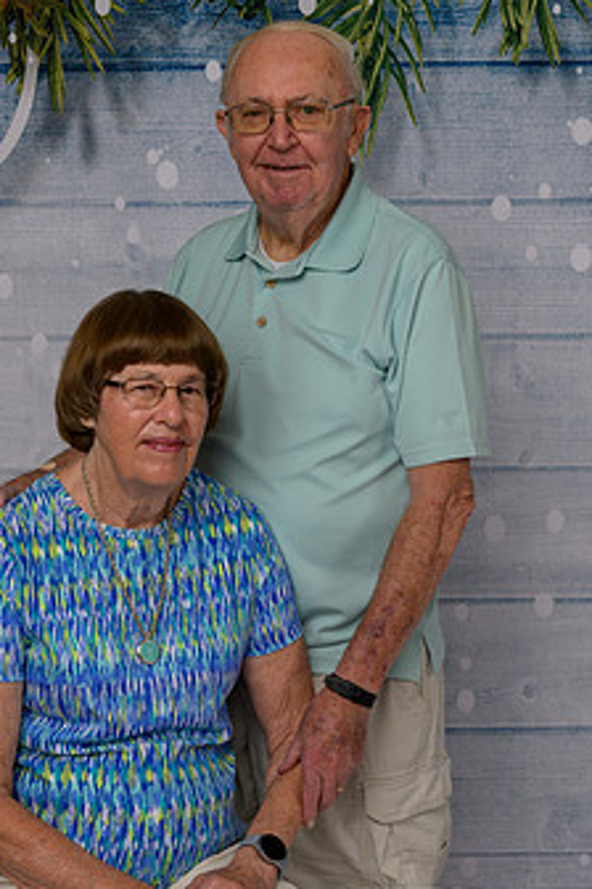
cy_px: 476
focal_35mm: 67
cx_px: 256
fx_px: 1653
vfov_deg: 30.1
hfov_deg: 20.3
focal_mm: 50
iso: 400
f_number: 10
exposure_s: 1/125
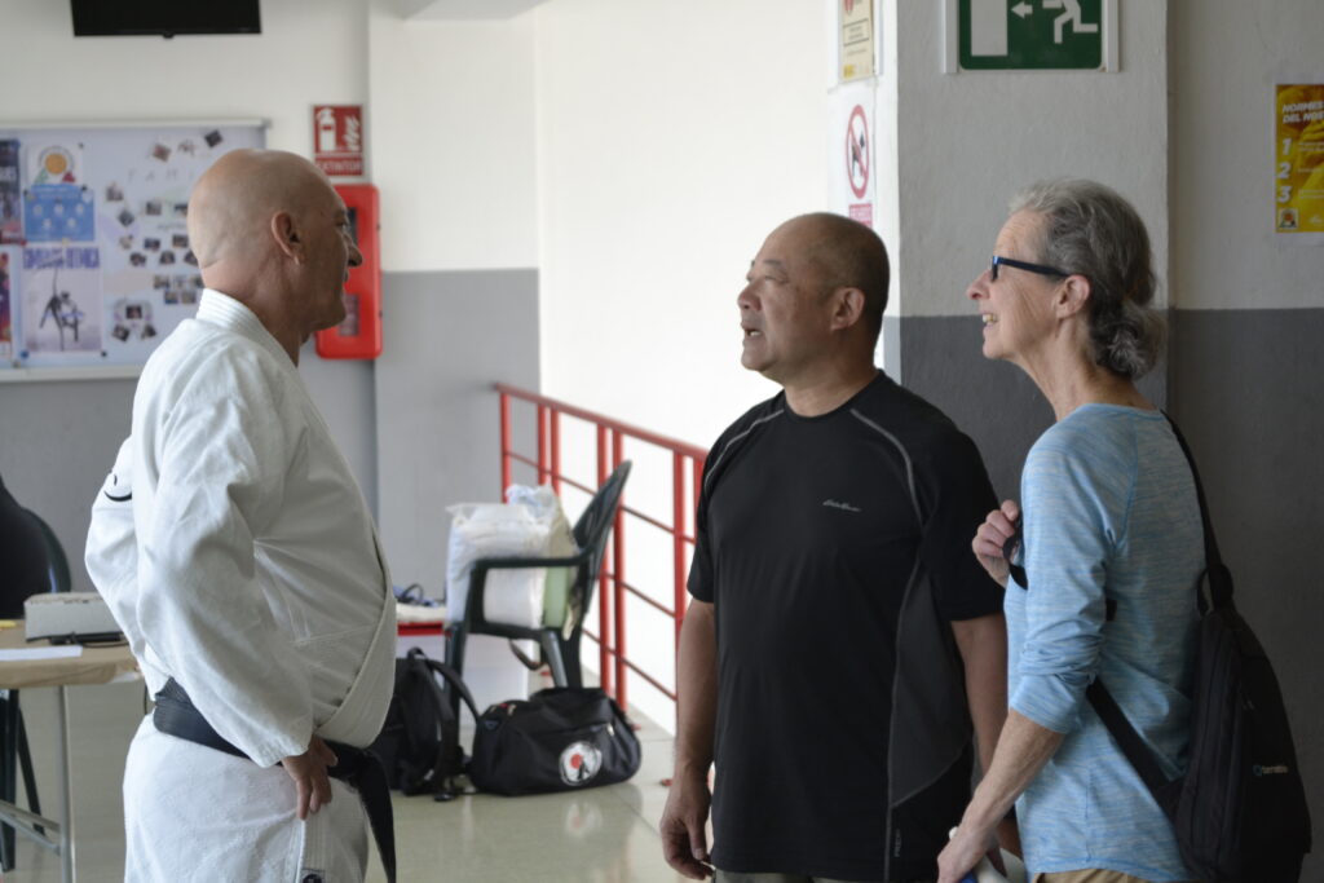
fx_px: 3034
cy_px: 442
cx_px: 662
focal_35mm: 82
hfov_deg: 24.6
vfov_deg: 16.6
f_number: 5.6
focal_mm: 55
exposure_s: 1/60
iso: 400
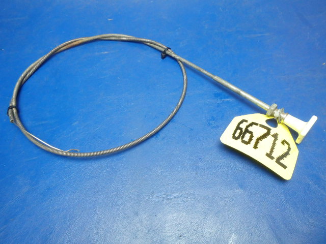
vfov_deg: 49.7
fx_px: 264
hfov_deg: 63.4
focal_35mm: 28
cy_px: 122
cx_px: 163
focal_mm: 5
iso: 800
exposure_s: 1/30
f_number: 3.9
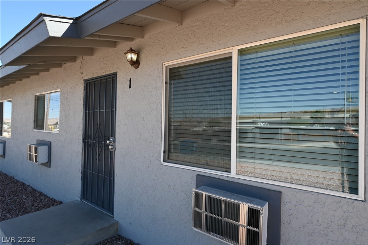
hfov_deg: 83.3
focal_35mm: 20
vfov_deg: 61.3
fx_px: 207
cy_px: 122
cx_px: 184
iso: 100
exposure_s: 1/160
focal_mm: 13.5
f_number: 6.3
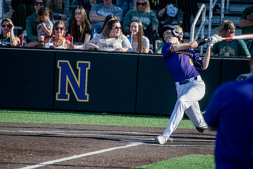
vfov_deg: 2.1
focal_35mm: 655
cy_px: 78
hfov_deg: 3.1
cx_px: 127
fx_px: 4607
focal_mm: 400
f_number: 6.3
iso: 2500
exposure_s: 1/2500
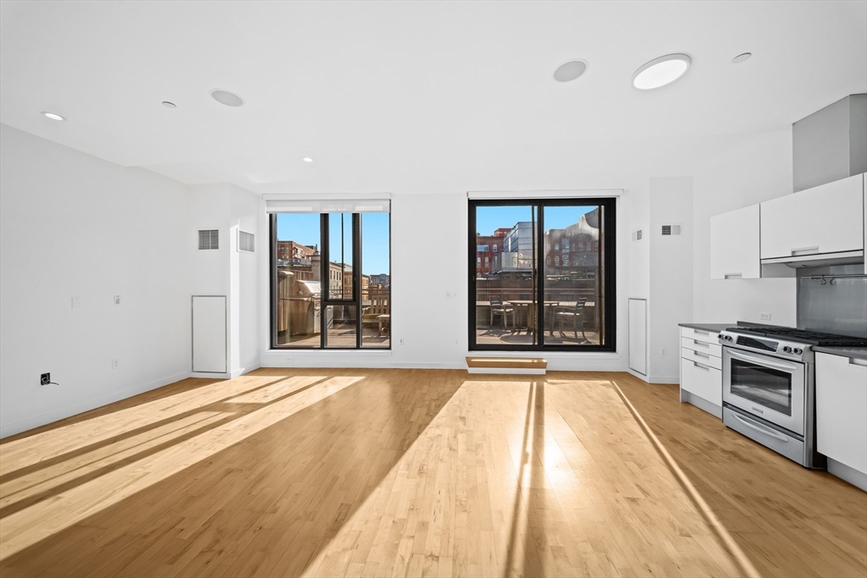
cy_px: 289
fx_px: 289
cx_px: 434
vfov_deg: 90.0
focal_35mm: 12
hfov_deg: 112.6
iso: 800
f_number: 11
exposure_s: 1/125
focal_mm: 12
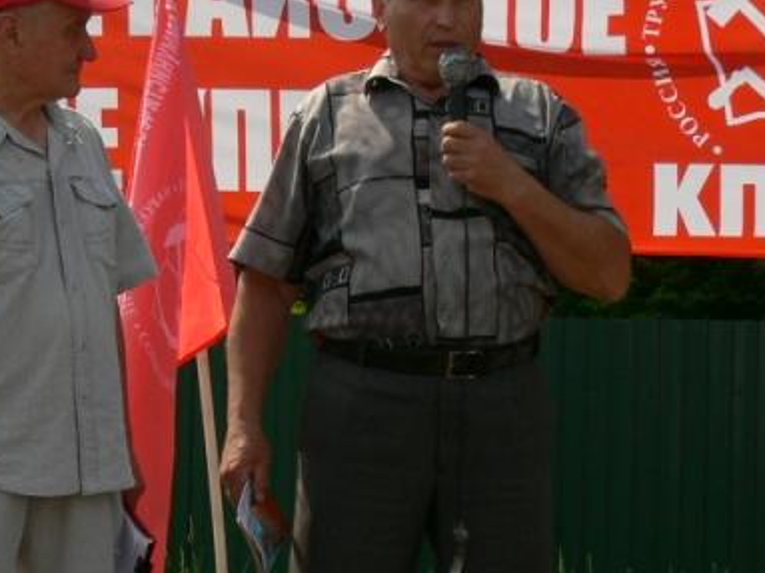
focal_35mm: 182
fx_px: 4021
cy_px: 287
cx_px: 134
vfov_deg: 8.2
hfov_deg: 10.8
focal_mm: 12.3
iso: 80
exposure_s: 1/400
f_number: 5.6
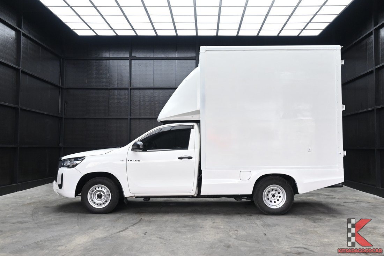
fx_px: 363
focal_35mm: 34
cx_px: 192
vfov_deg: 38.9
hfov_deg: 55.8
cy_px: 128
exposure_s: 1/250
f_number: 6.7
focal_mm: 23
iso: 560
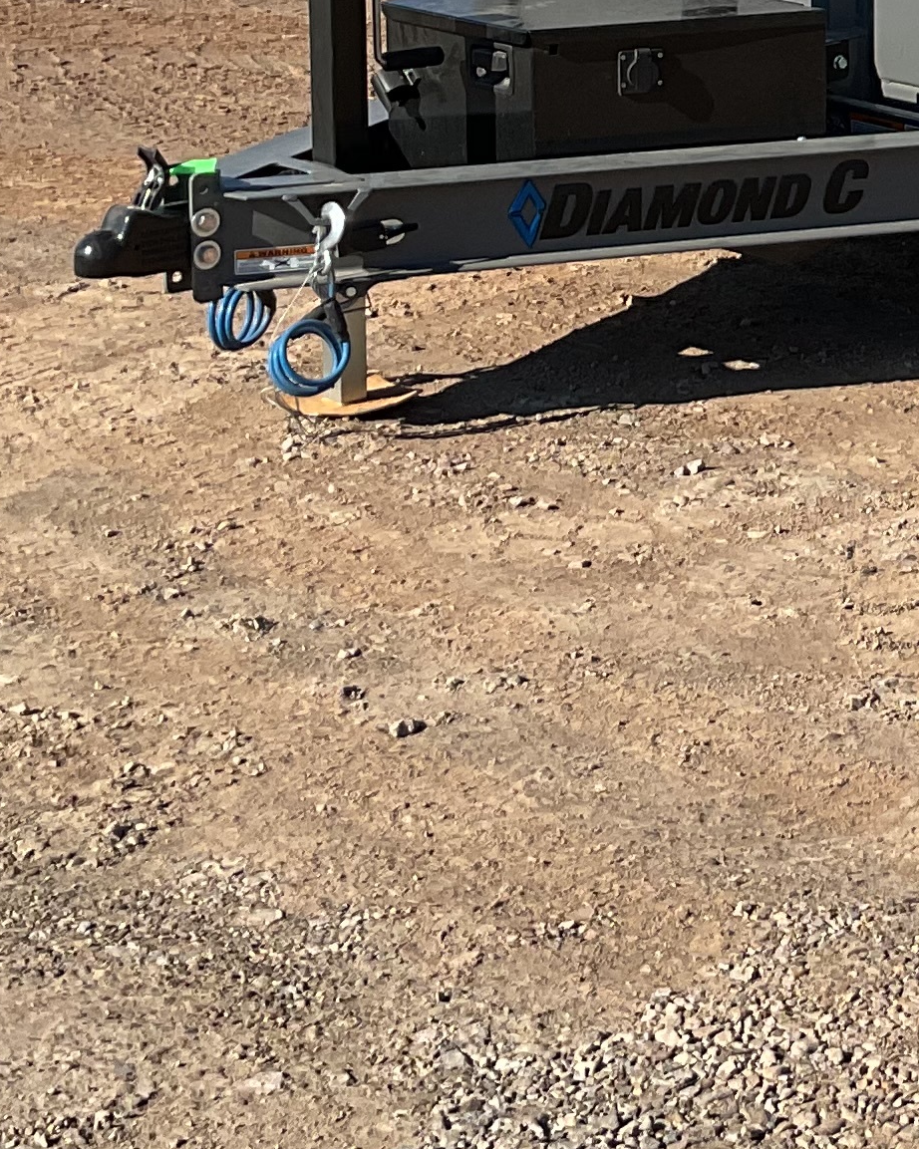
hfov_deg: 14.5
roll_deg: -1.9
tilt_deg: -8.2
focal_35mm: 99
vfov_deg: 18.7
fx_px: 3367
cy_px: -92
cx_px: 1358
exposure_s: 1/1848
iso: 16
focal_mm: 3
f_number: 1.8
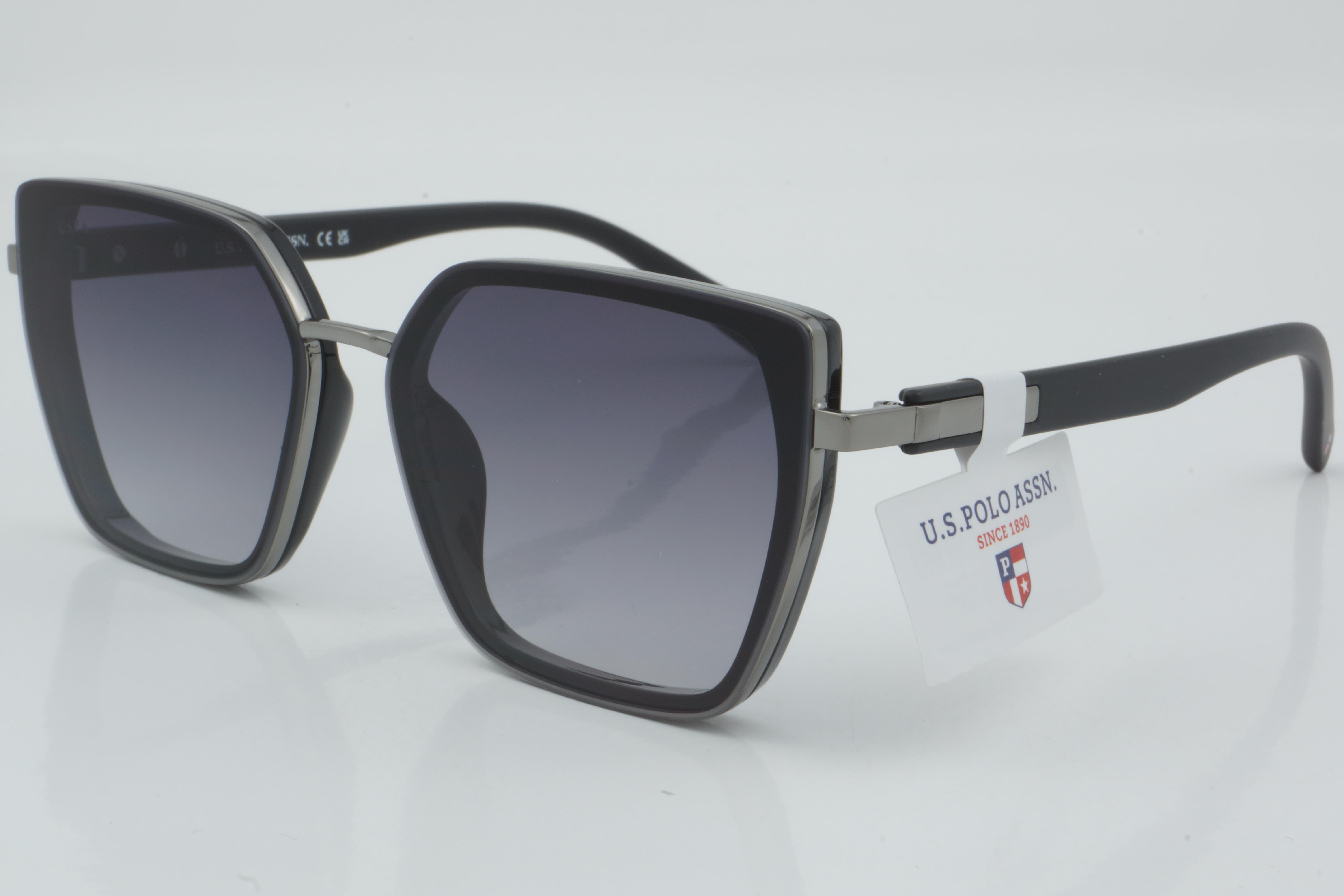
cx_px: 672
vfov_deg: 18.2
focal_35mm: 75
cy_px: 448
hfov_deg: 27.0
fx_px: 2800
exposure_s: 1/4
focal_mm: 50
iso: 100
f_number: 29
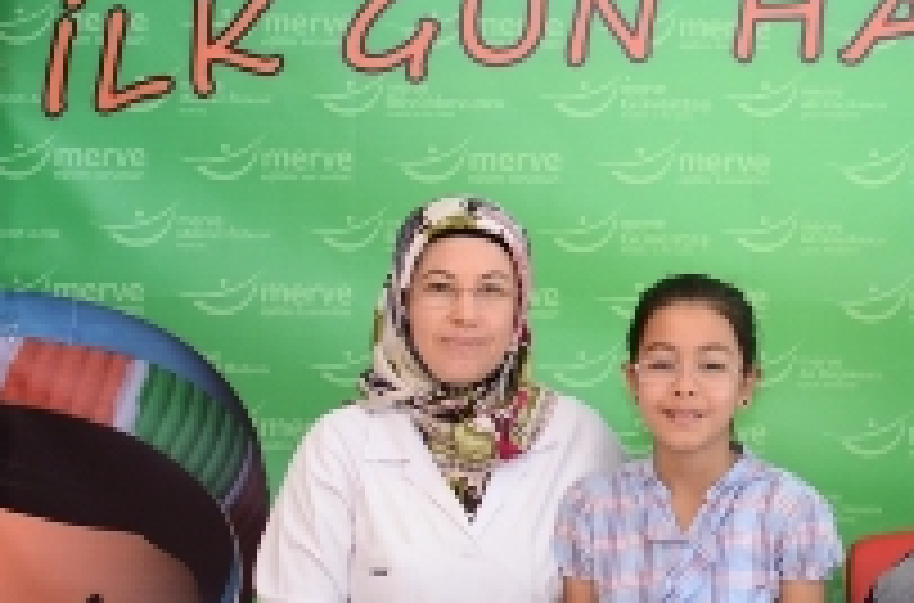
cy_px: 196
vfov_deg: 11.7
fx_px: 2939
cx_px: 698
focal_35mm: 116
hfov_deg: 17.6
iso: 100
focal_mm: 35
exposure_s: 1/160
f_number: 1.8
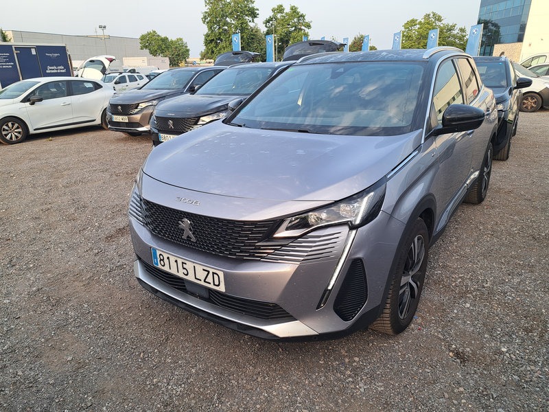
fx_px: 381
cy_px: 206
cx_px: 274
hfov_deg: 71.6
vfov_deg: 56.8
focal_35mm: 24
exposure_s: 1/100
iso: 50
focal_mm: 5.23
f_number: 1.8
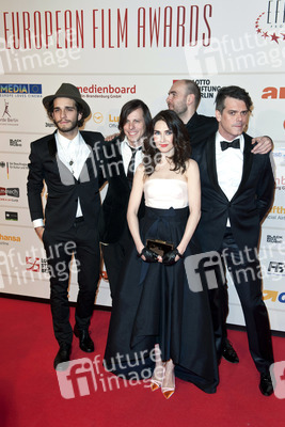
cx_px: 142
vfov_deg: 46.4
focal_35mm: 42
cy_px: 214
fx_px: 498
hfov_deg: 31.9
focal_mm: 42
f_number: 5.6
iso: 800
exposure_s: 1/250
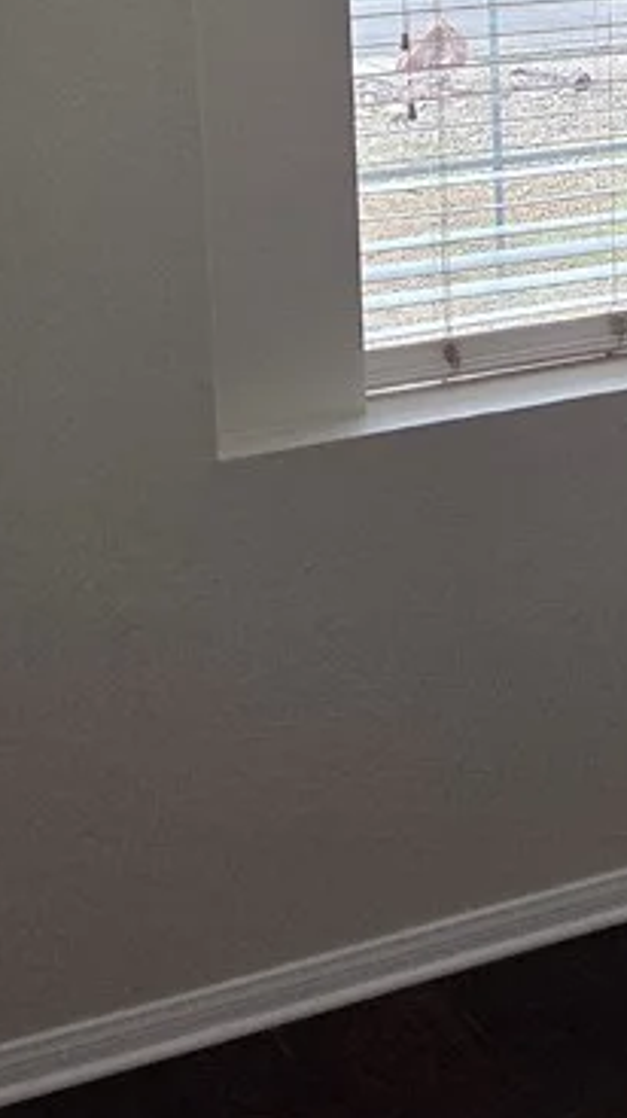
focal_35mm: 70
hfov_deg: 16.8
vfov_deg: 28.8
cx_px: 636
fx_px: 2072
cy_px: 85
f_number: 1.8
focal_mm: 5.4
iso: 200
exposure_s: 1/180
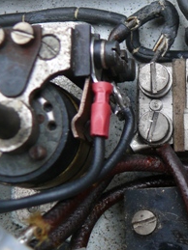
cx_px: 282
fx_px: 681
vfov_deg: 20.8
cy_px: 97
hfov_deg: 14.6
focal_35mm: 94
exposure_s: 1/60
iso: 100
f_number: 2.8
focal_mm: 8
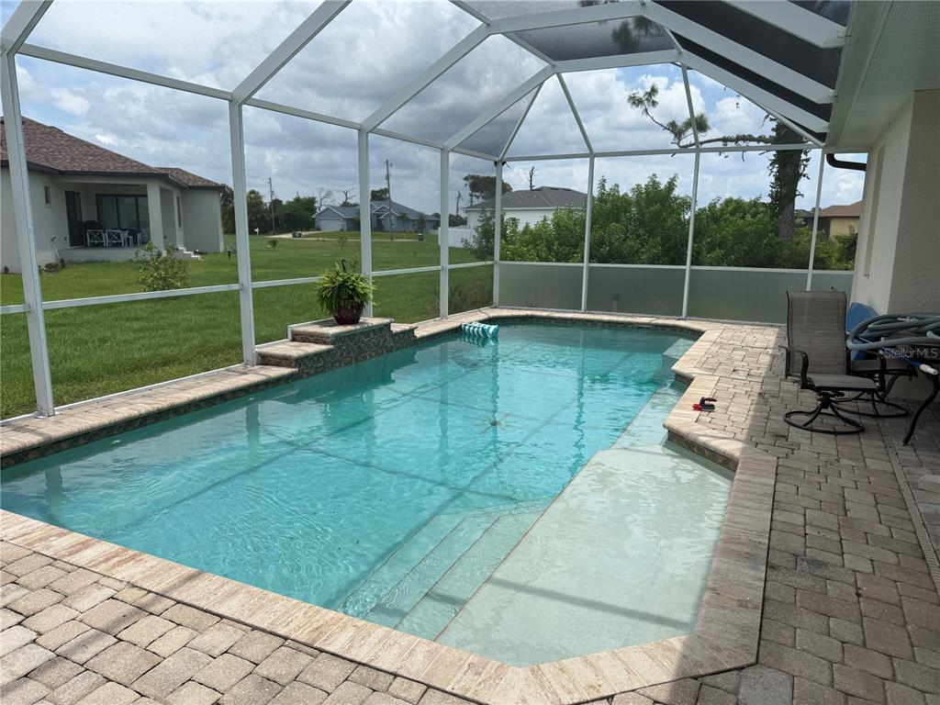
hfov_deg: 71.6
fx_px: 652
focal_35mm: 24
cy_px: 352
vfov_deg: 56.8
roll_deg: -0.1
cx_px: 470
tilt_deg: -9.1
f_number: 1.78
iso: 80
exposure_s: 1/2907
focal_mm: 6.76
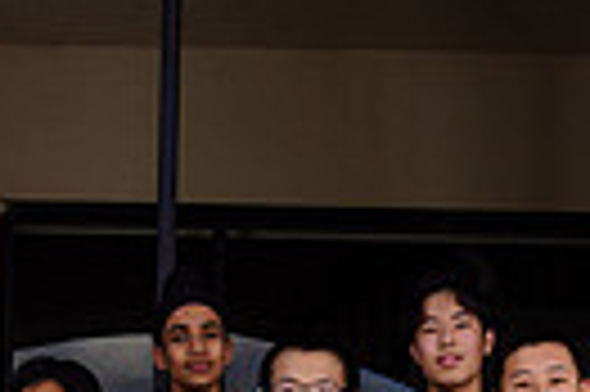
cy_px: 849
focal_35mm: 142
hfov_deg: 14.4
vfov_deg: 8.9
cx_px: 131
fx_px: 2324
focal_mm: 32
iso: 100
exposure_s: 1/200
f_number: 8
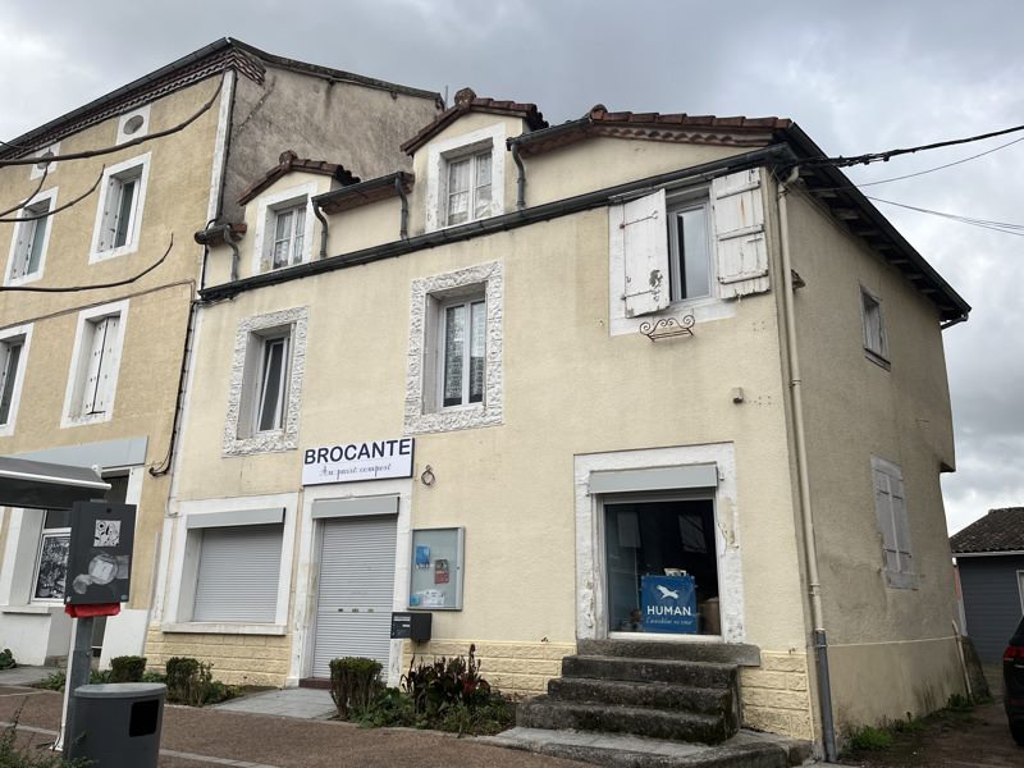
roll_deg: -0.5
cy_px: 384
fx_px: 769
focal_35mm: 26
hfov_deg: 67.3
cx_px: 512
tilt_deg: +15.4
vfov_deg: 53.1
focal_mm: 5.1
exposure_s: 1/761
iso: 50
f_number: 1.6
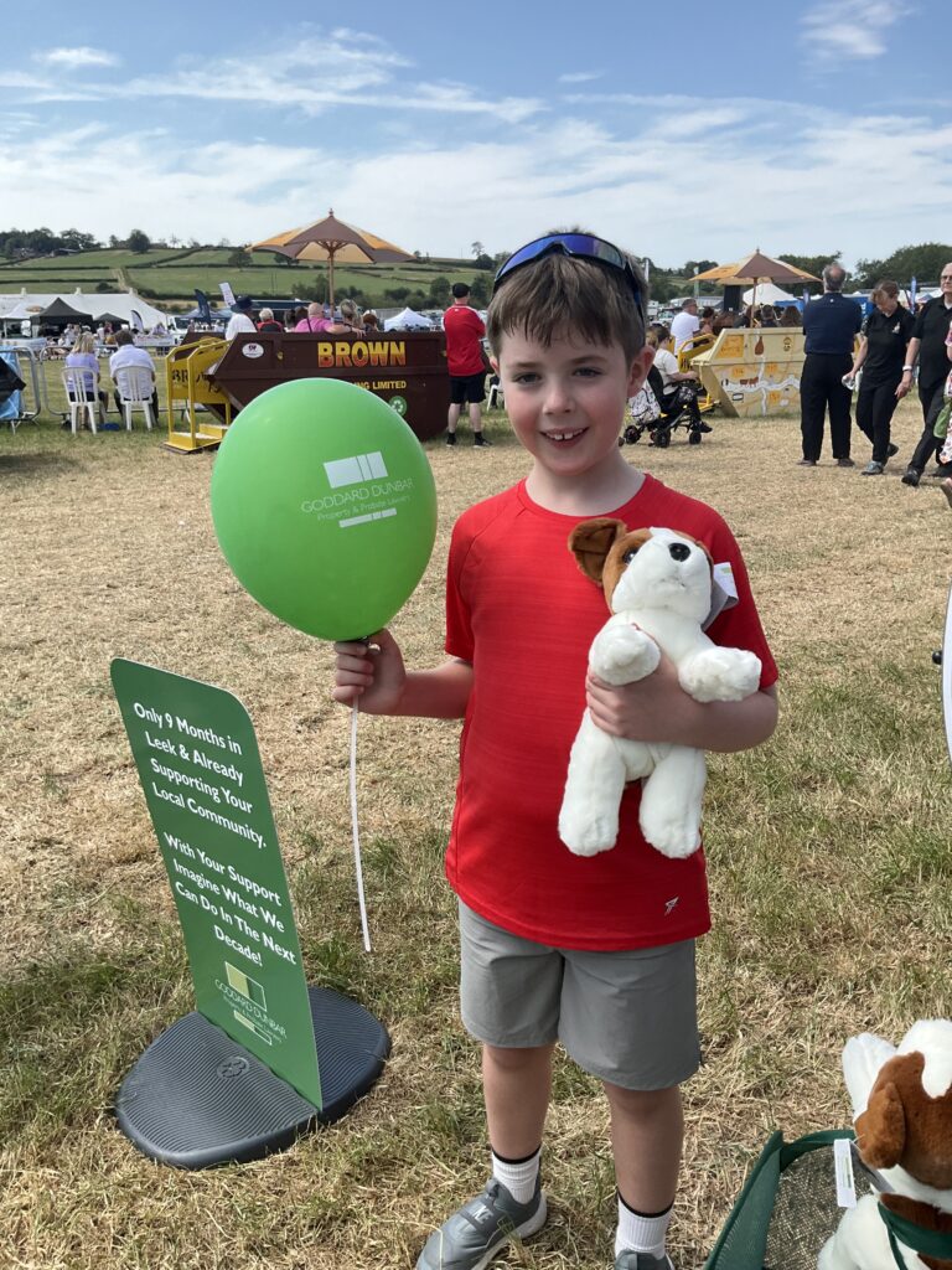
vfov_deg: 61.7
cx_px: 476
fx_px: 1063
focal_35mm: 29
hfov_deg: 48.2
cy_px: 635
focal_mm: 3
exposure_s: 1/1055
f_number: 1.8
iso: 25
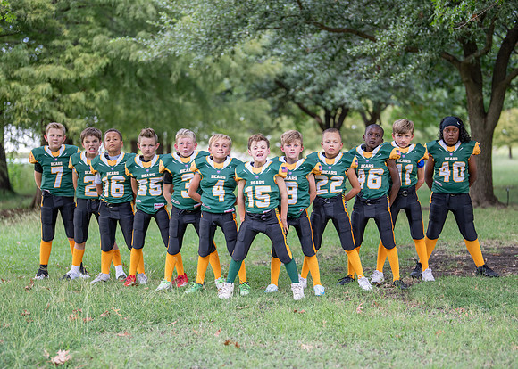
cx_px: 256
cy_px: 205
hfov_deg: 28.6
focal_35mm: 69
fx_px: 1017
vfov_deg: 20.6
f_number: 1.2
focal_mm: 50
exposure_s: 1/1000
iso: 320
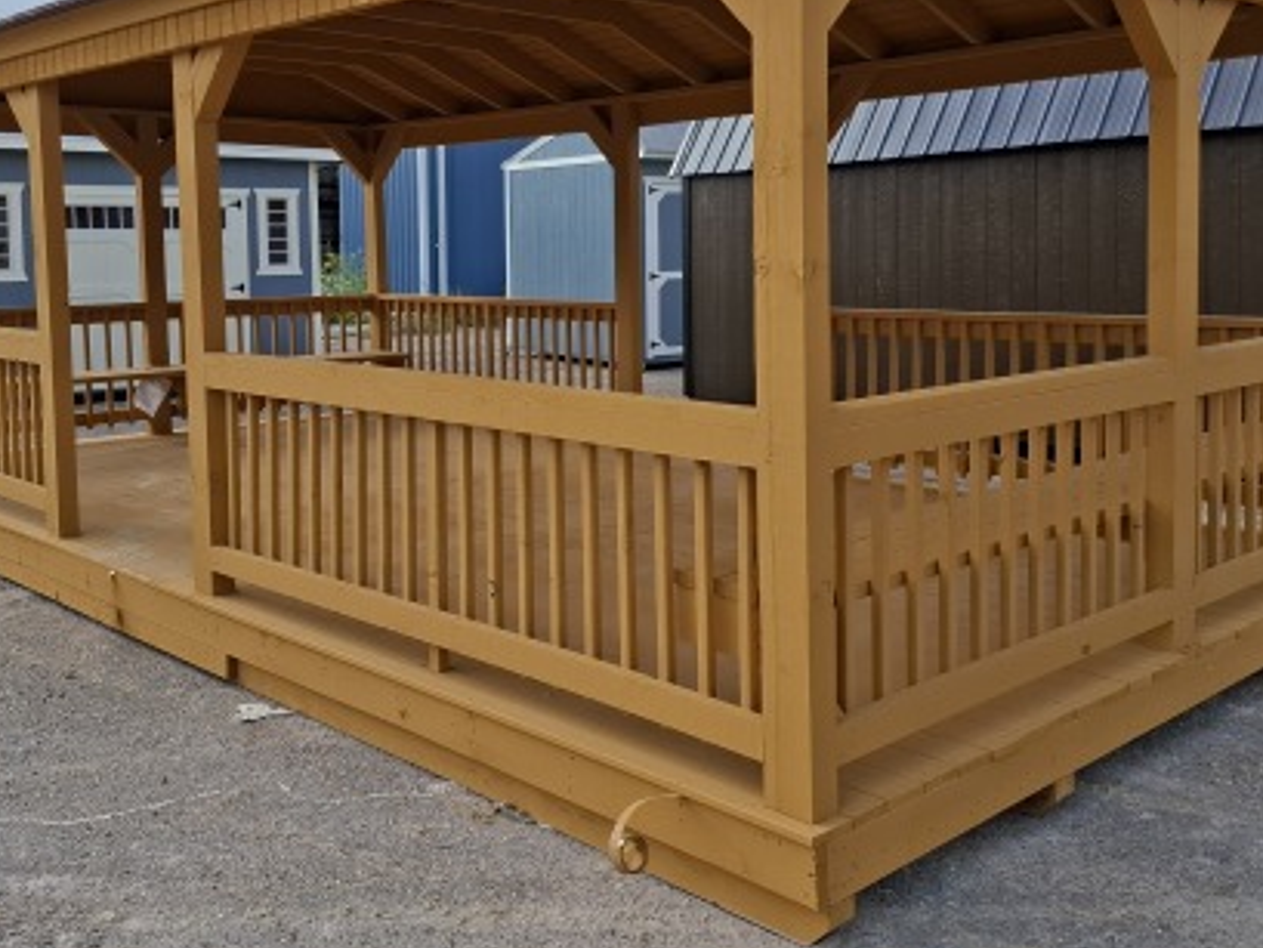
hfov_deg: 51.3
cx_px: 599
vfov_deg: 39.1
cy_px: 303
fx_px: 1314
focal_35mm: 36
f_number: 1.8
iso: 50
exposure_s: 1/2079
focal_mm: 5.54
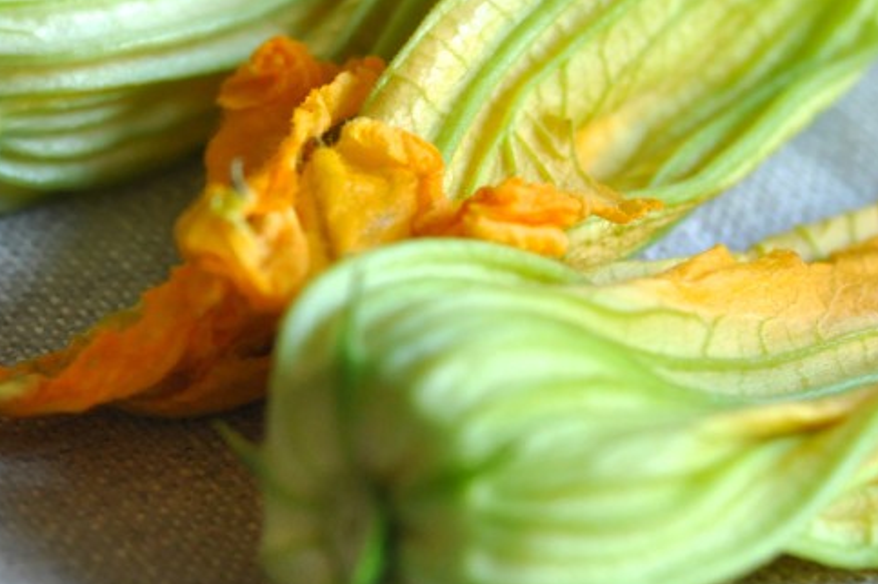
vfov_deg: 8.6
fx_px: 3874
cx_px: 336
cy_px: 324
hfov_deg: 12.9
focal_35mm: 159
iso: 800
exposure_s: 1/60
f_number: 4
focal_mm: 50
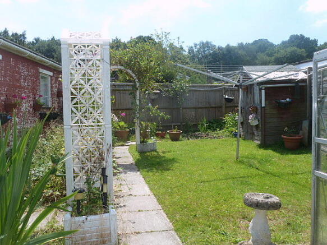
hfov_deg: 52.6
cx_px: 164
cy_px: 122
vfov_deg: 40.7
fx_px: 331
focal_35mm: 35
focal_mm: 5.7
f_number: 4.5
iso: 100
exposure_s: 1/500
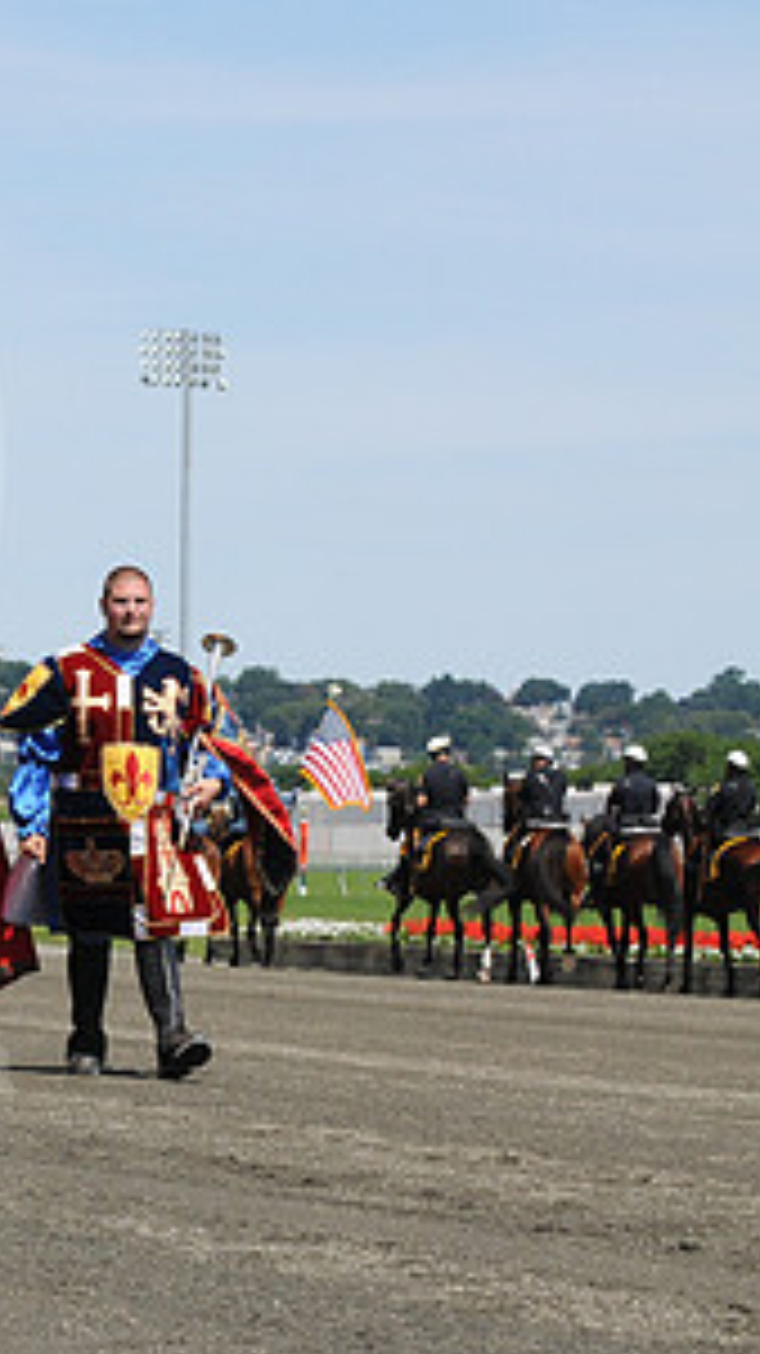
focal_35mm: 212
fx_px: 7606
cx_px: -508
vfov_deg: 10.2
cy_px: 542
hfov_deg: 5.6
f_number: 8
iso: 500
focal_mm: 70
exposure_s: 1/1000
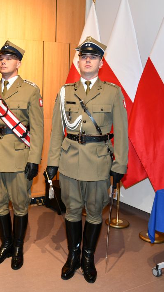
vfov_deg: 47.3
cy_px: 146
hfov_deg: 26.9
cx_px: 18
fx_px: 332
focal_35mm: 43
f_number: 4.5
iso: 800
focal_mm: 27
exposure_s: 1/60
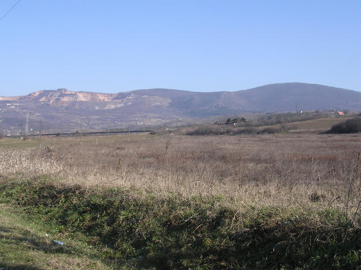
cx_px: 180
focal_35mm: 46
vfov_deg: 31.5
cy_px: 135
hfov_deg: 41.2
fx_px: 480
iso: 100
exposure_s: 1/174
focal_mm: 7.1
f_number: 6.1
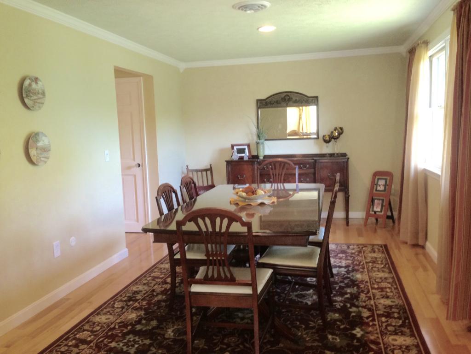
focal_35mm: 33
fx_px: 449
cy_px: 177
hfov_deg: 55.4
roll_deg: +0.7
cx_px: 236
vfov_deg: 42.9
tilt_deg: -2.5
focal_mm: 4.12
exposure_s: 1/20
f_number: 2.4
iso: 125
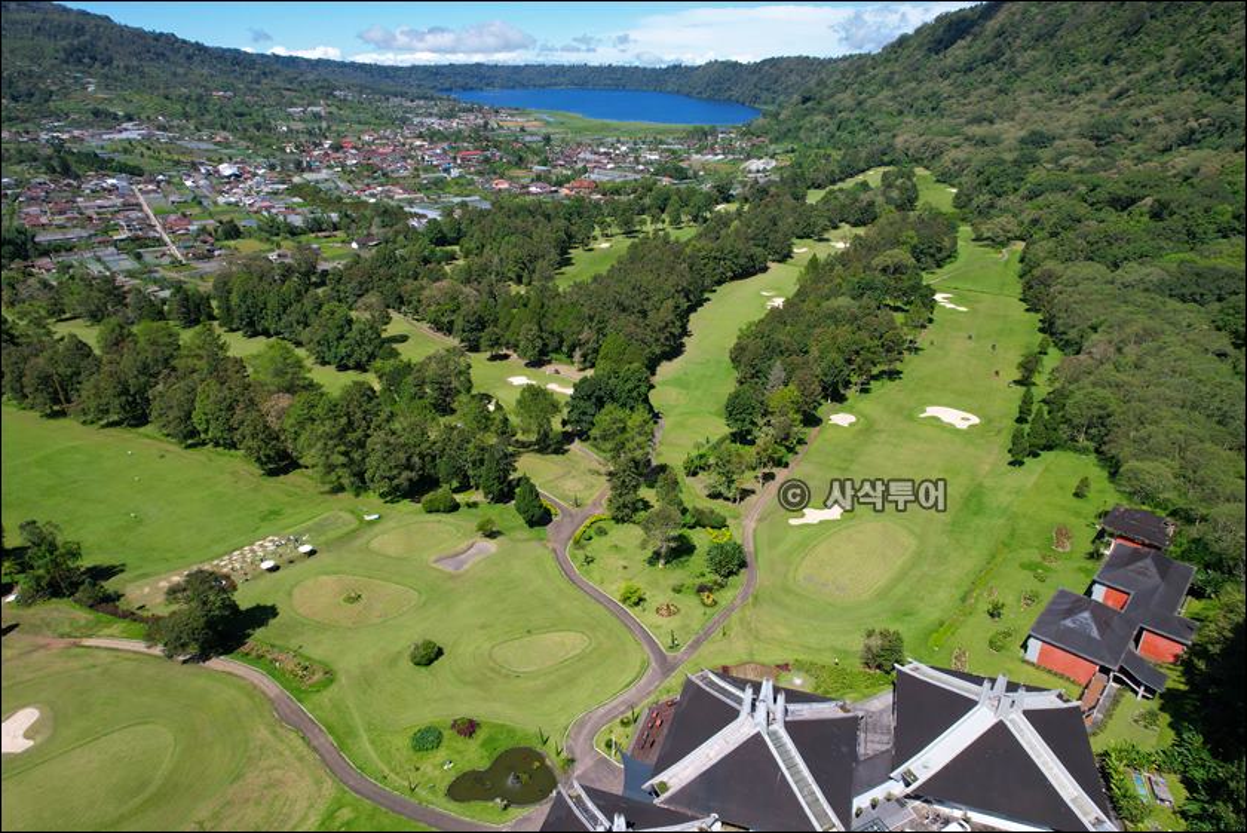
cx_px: 624
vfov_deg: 57.3
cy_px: 416
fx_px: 762
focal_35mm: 22
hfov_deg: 78.6
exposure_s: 1/1600
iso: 100
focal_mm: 8.38
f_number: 2.8
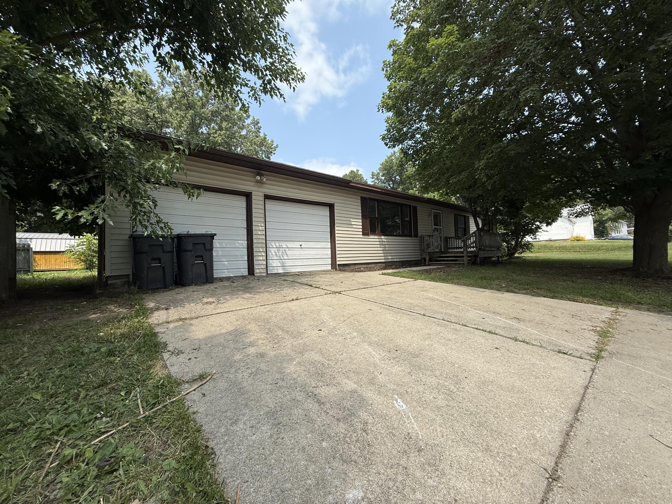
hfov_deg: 102.1
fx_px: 272
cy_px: 252
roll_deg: +1.9
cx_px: 336
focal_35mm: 14
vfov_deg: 85.7
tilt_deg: +1.8
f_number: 2.2
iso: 50
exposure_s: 1/1068
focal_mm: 2.22
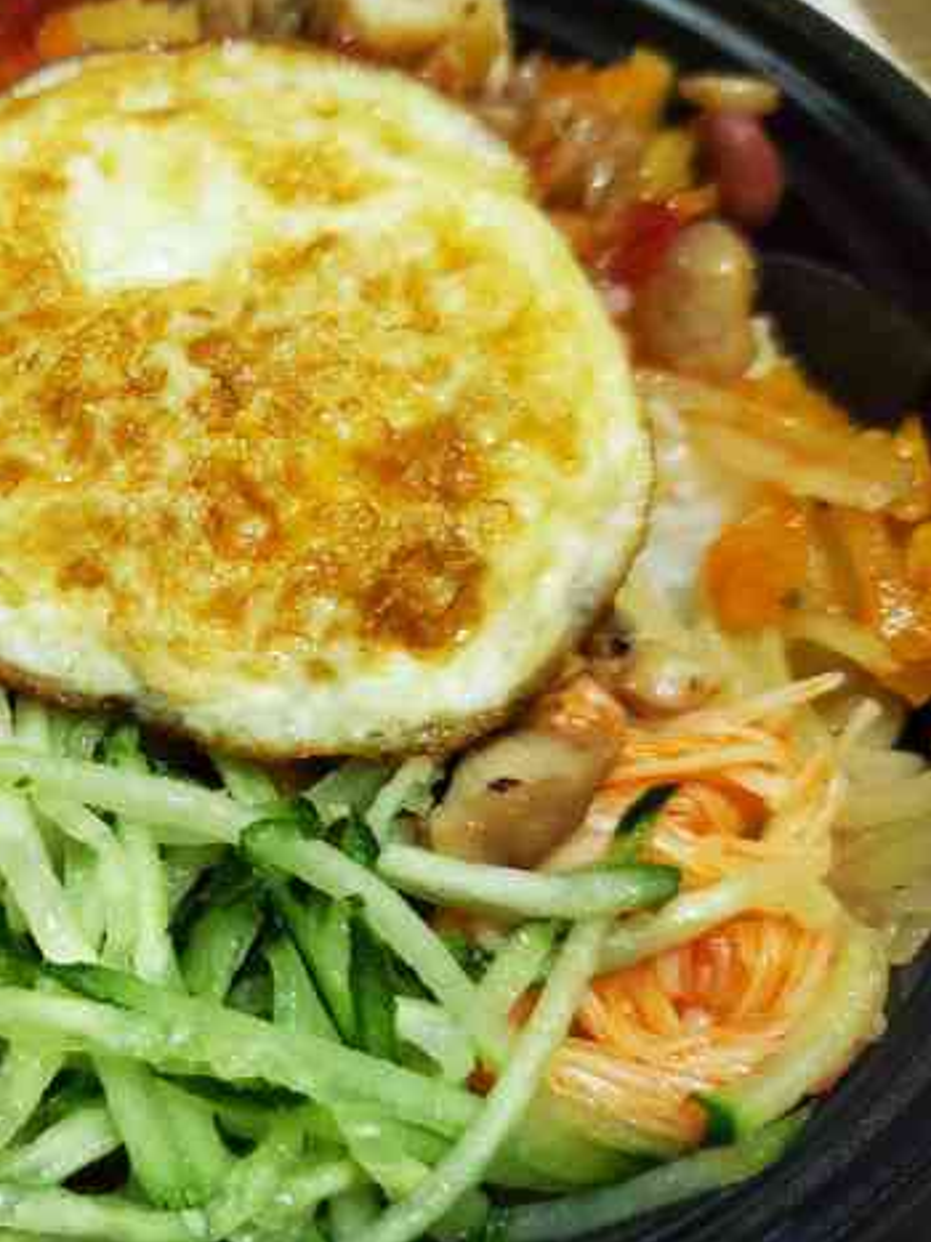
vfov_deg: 47.8
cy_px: 584
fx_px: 1399
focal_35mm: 39
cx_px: 120
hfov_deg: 35.0
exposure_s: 1/50
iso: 500
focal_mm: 4.3
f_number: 1.5
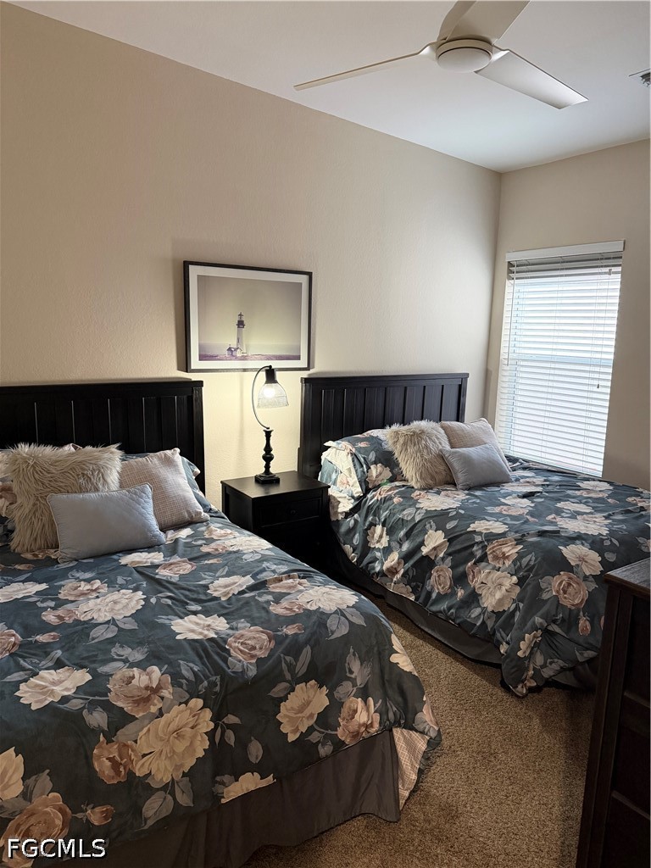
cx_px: 326
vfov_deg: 71.6
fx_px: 602
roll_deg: -1.2
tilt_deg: -10.7
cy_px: 434
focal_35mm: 24
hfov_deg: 56.8
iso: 500
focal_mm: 6.76
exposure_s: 1/60
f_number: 1.78
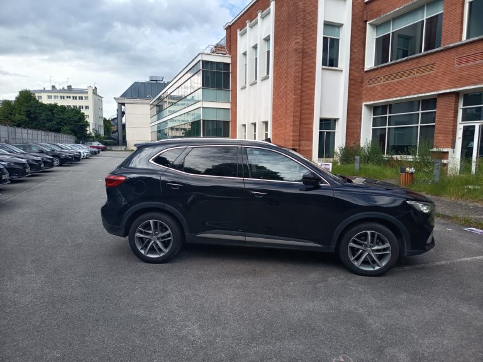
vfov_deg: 56.8
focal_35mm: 24
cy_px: 181
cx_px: 242
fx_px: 335
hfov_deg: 71.6
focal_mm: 5.27
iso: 50
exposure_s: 1/155
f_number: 1.7
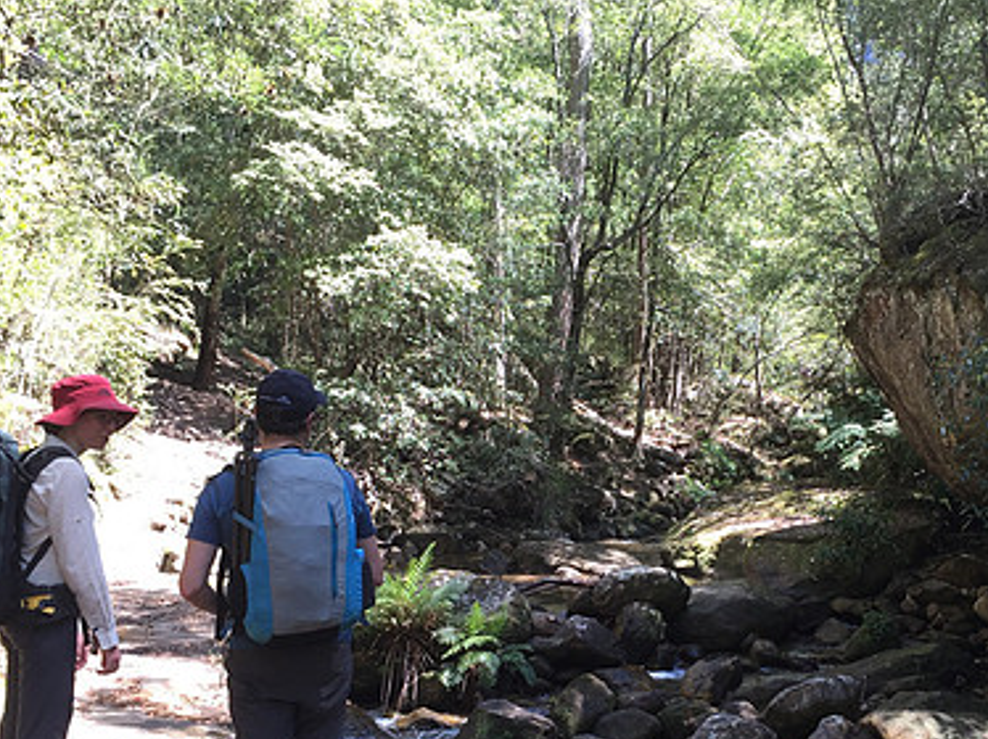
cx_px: 618
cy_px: 548
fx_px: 1284
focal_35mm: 45
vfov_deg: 31.6
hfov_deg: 41.8
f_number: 2.2
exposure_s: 1/120
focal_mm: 4.15
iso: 32
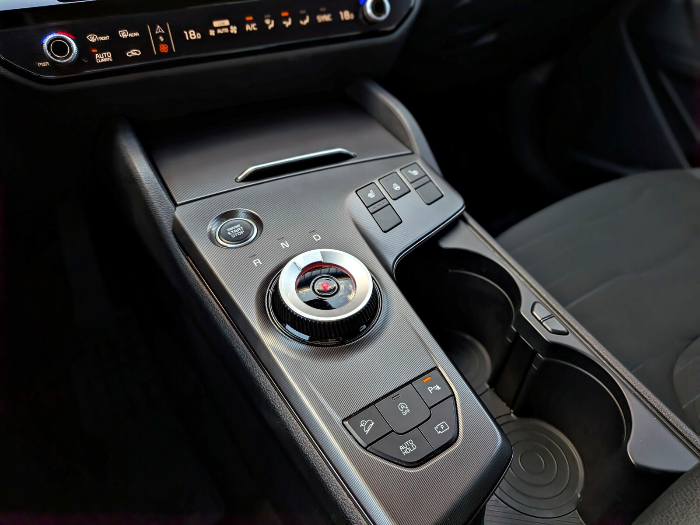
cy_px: 262
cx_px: 350
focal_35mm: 24
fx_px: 485
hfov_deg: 71.6
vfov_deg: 56.8
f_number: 1.7
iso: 30
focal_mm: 4.53
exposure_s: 1/129
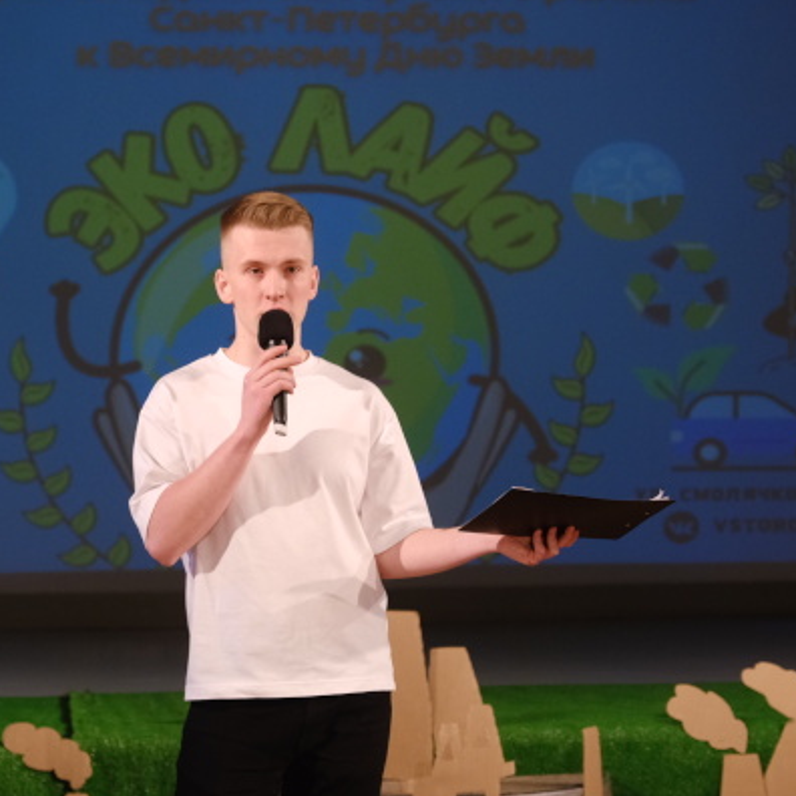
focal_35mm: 107
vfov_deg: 16.3
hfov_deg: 16.3
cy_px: 396
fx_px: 2784
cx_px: 297
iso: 2000
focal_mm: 55
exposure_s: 1/200
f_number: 4
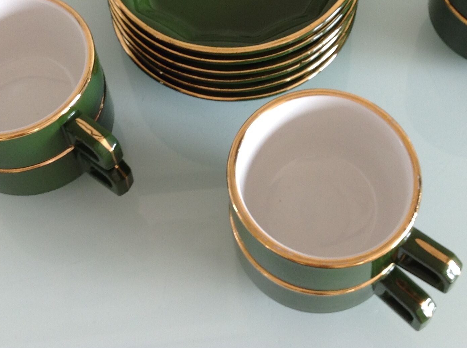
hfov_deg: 29.9
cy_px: 34
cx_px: 253
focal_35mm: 65
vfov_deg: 22.0
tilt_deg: -56.9
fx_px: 875
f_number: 2.4
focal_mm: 4.28
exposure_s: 1/20
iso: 50
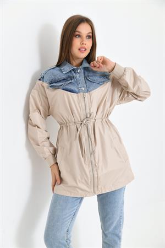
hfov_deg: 27.0
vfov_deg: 39.6
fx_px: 344
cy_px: 124
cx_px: 82
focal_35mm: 50
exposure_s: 1/125
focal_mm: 50
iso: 100
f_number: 5.6
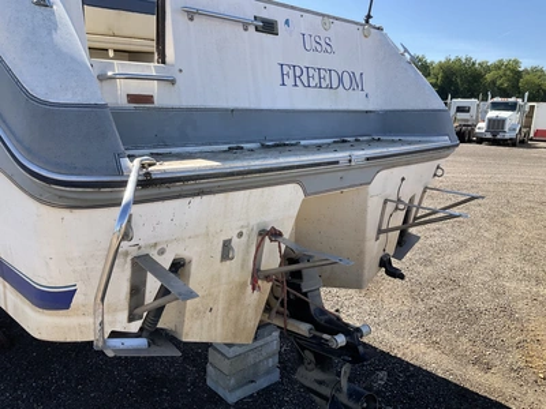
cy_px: 204
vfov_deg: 48.2
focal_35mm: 29
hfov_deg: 61.7
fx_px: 457
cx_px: 273
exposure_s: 1/683
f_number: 1.8
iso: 25
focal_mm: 3
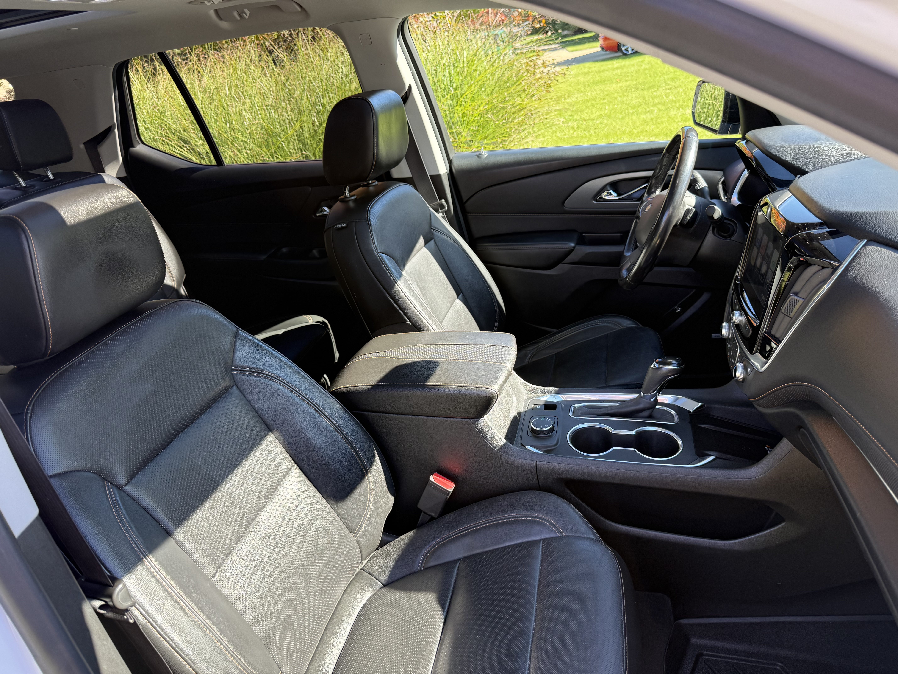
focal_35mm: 24
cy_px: 337
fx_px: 623
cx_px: 449
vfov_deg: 56.8
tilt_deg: -23.3
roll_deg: +7.1
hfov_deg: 71.6
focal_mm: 6.76
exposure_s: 1/239
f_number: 1.78
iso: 100
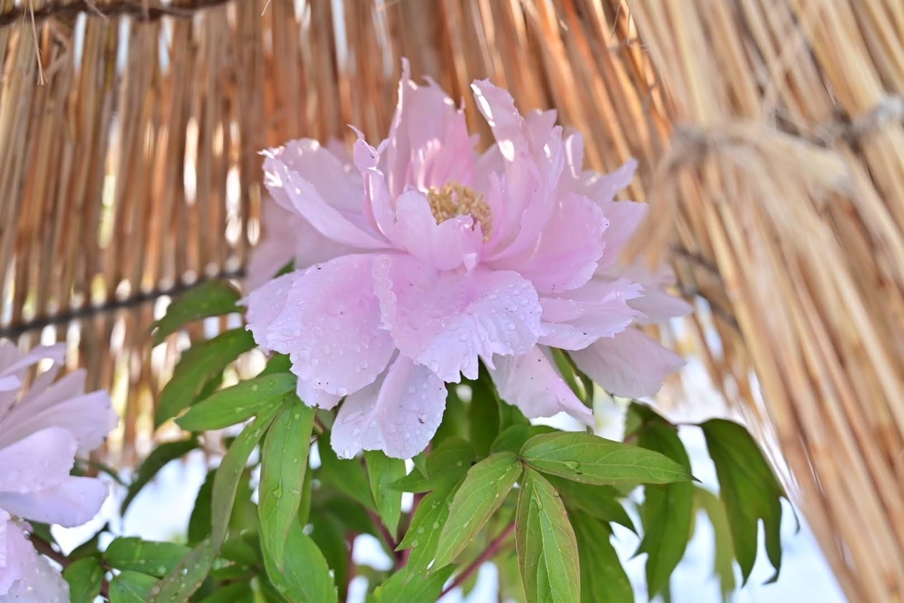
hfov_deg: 40.3
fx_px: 1230
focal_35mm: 49
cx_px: 452
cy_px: 302
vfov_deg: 27.5
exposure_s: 1/160
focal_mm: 49
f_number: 4
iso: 125
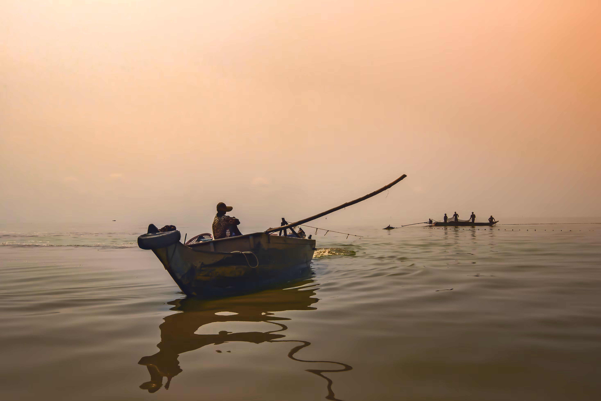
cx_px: 300
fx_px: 584
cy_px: 200
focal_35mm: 35
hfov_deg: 54.4
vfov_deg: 37.9
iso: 200
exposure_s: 1/2500
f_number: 14
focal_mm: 35
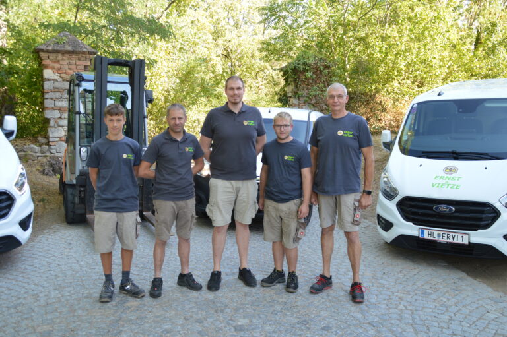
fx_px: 464
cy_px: 168
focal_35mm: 33
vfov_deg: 39.9
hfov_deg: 57.3
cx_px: 254
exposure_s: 1/125
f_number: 5.6
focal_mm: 22
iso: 250
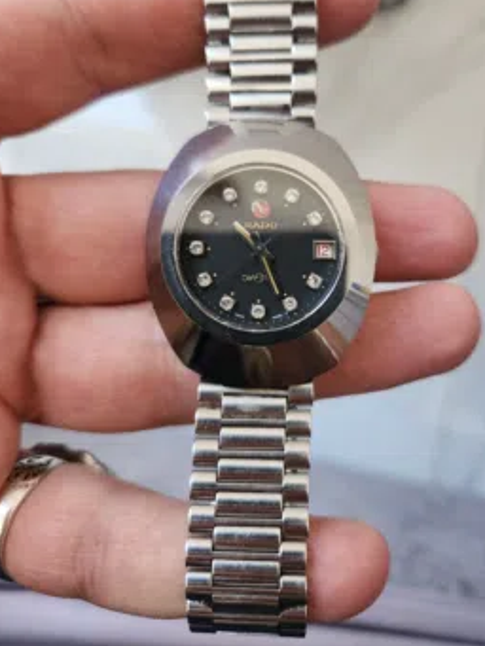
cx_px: 271
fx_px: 504
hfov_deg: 51.3
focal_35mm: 27
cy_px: 278
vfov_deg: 65.0
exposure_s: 1/100
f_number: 1.8
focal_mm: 5.4
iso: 320
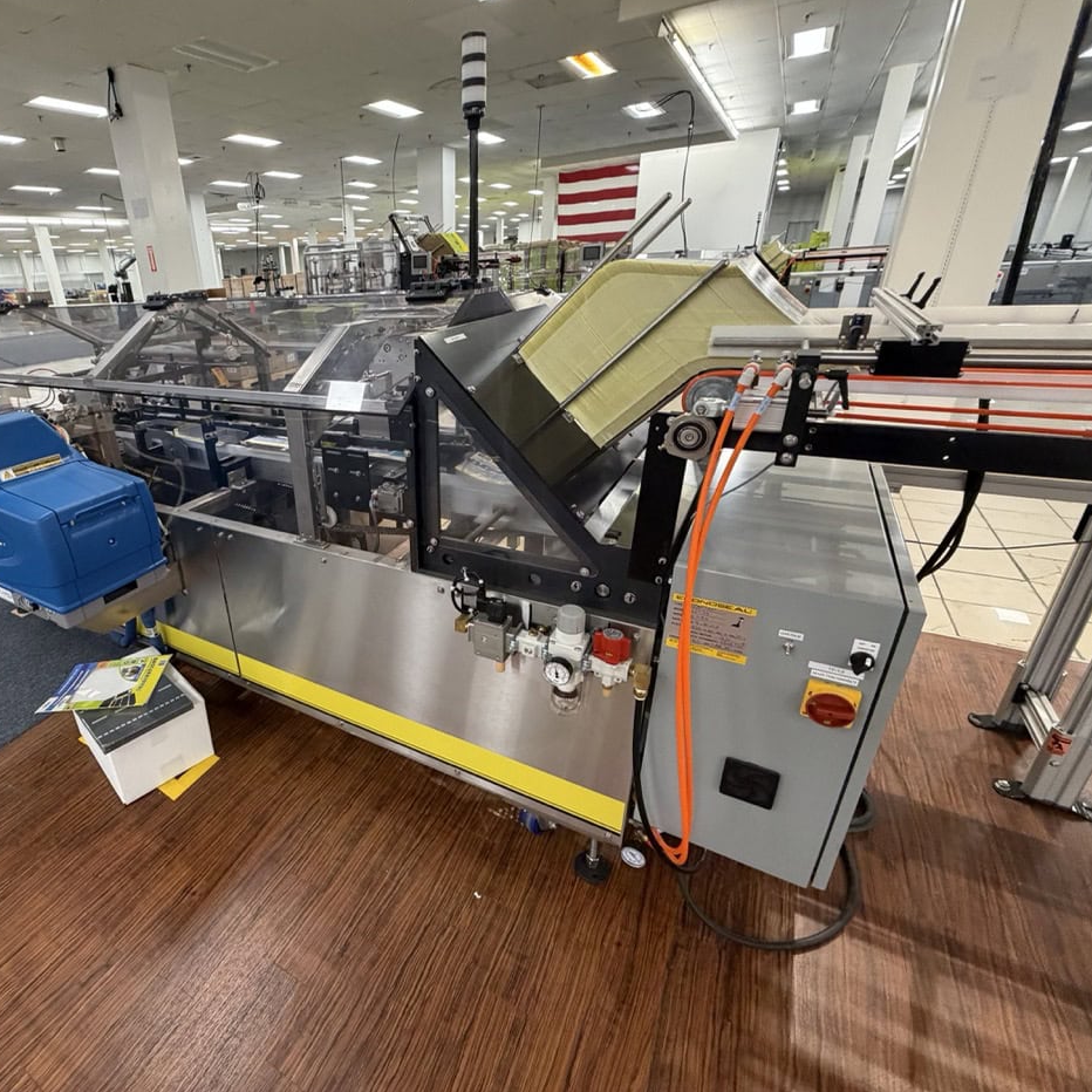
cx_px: 378
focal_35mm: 17
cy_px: 532
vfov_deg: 84.0
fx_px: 607
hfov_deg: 81.6
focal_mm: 2.2
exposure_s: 1/60
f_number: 2.2
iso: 250
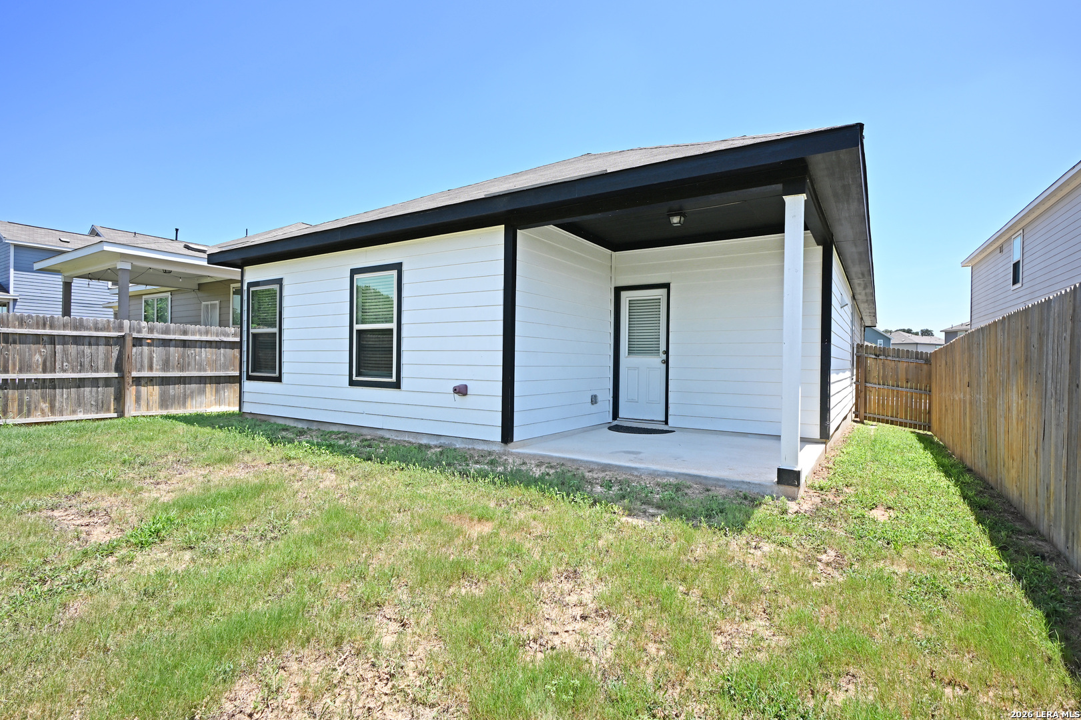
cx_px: 540
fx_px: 540
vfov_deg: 67.4
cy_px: 360
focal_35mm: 18
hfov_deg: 90.0
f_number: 6.3
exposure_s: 1/160
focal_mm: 12
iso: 64
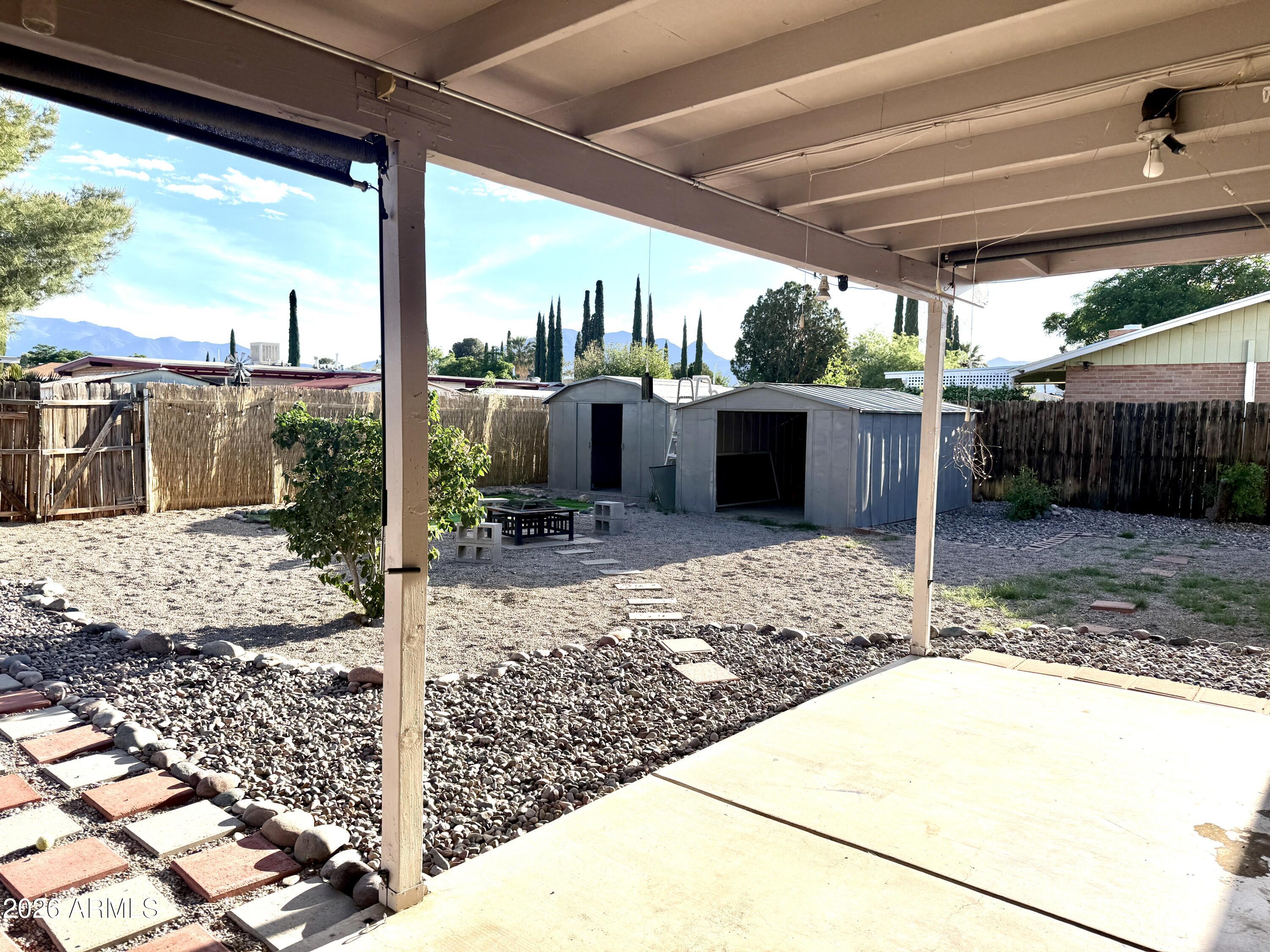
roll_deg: -1.3
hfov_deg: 71.6
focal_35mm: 24
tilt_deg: -3.7
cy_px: 476
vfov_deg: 56.8
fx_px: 881
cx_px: 635
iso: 80
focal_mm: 6.76
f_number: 1.78
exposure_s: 1/3584
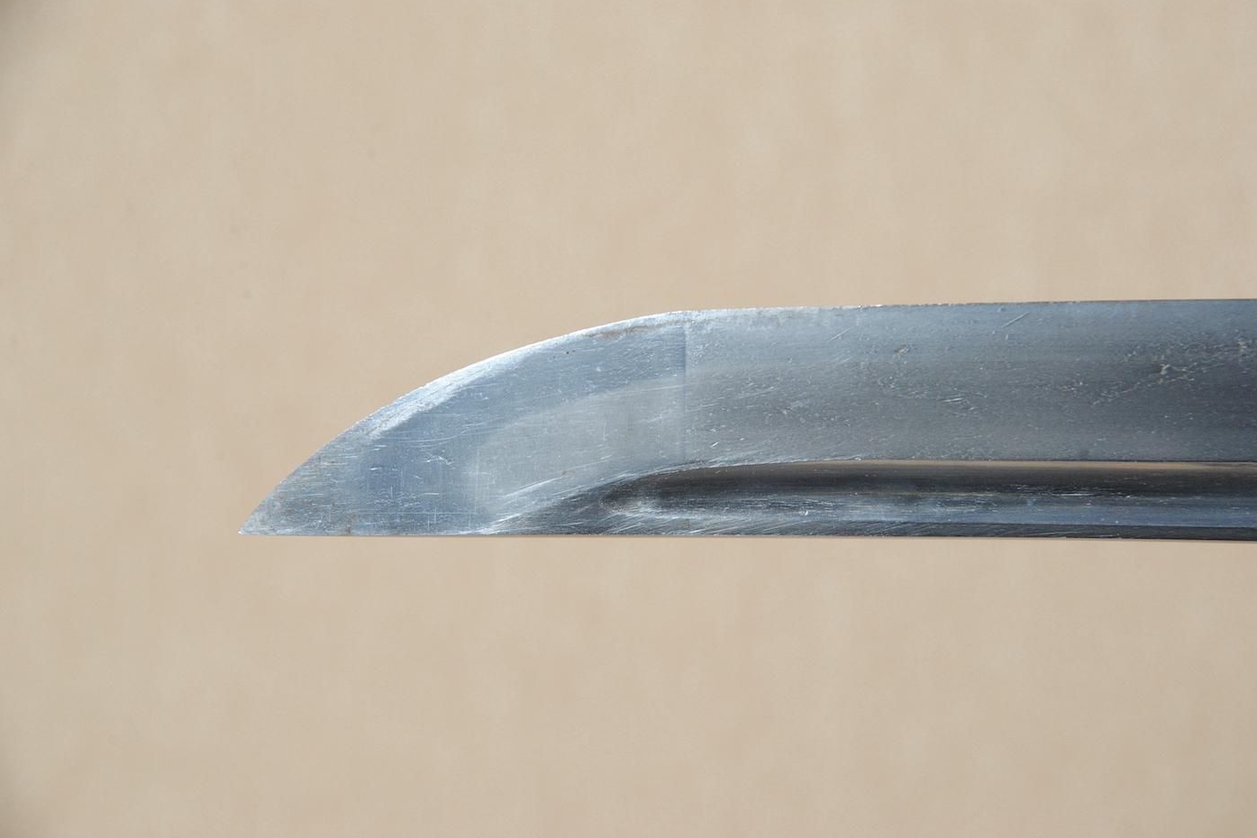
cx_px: 630
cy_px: 417
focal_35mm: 204
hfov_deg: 10.1
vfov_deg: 6.7
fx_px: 7105
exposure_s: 1/2
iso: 400
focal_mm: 135
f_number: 11
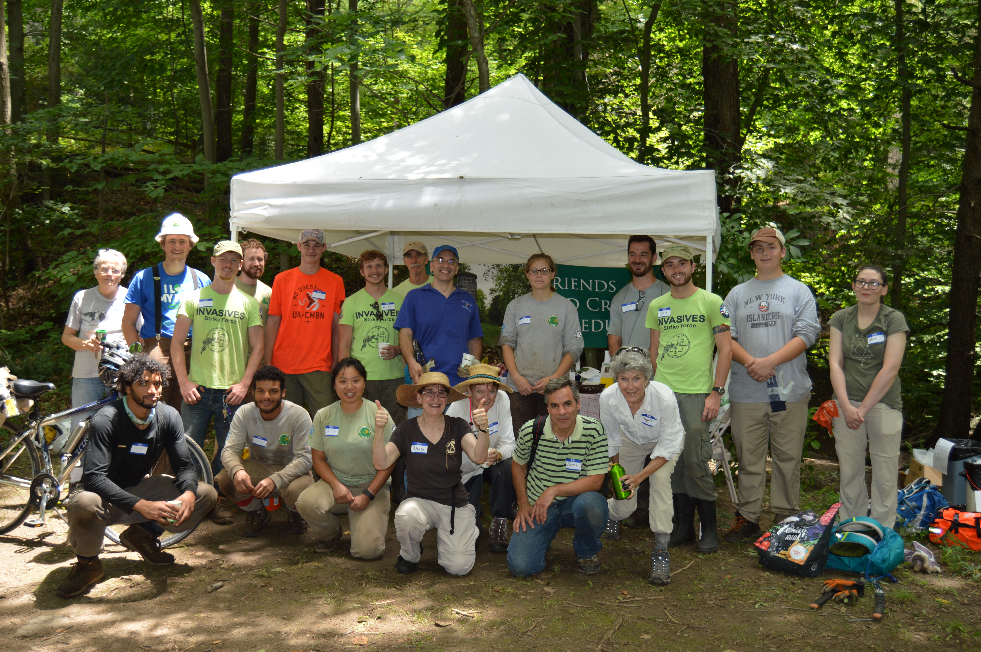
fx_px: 980
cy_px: 326
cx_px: 490
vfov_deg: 36.8
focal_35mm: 36
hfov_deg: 53.2
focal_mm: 24
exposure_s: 1/125
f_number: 4
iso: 200
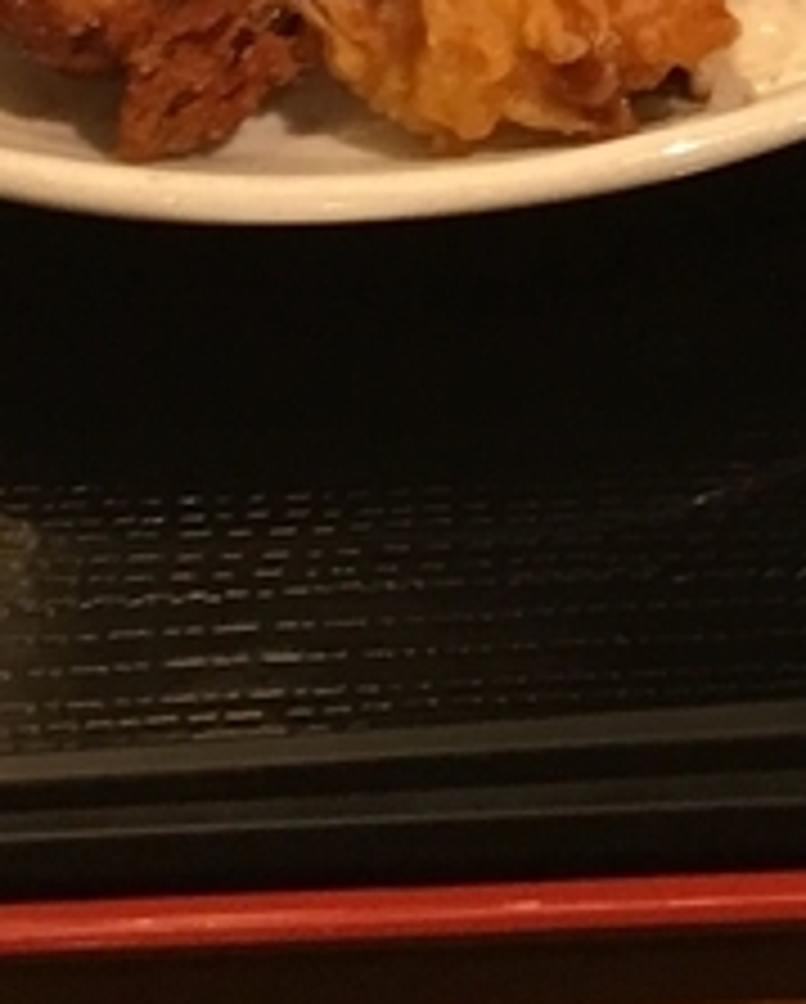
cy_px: -504
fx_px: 4523
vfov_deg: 12.1
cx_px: 1130
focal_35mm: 152
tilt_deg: -35.1
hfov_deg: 9.9
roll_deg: -2.9
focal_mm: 4.15
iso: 80
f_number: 2.2
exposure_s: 1/30
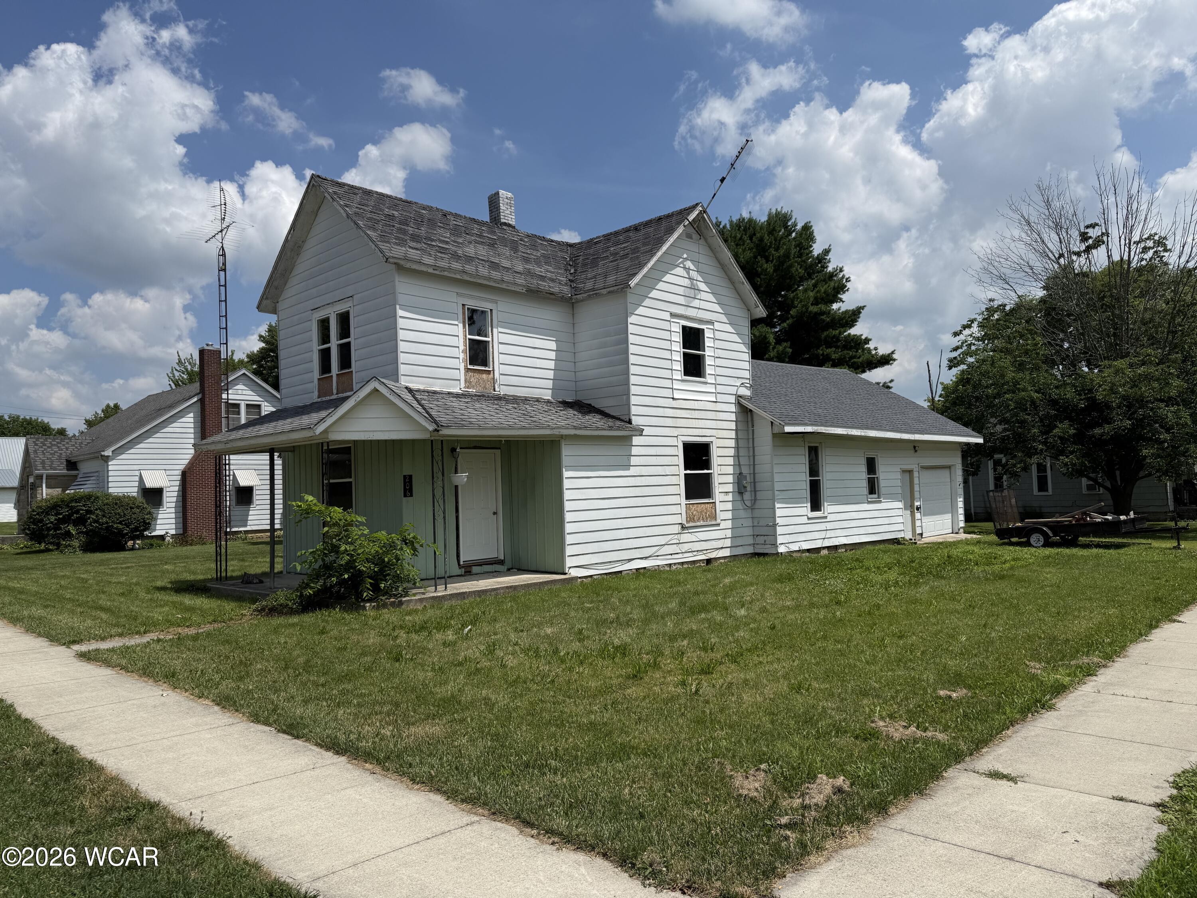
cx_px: 598
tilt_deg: +3.4
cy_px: 449
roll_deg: +1.7
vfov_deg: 56.8
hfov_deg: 71.6
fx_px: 830
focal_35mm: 24
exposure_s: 1/9091
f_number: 1.78
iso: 80
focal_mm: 6.76
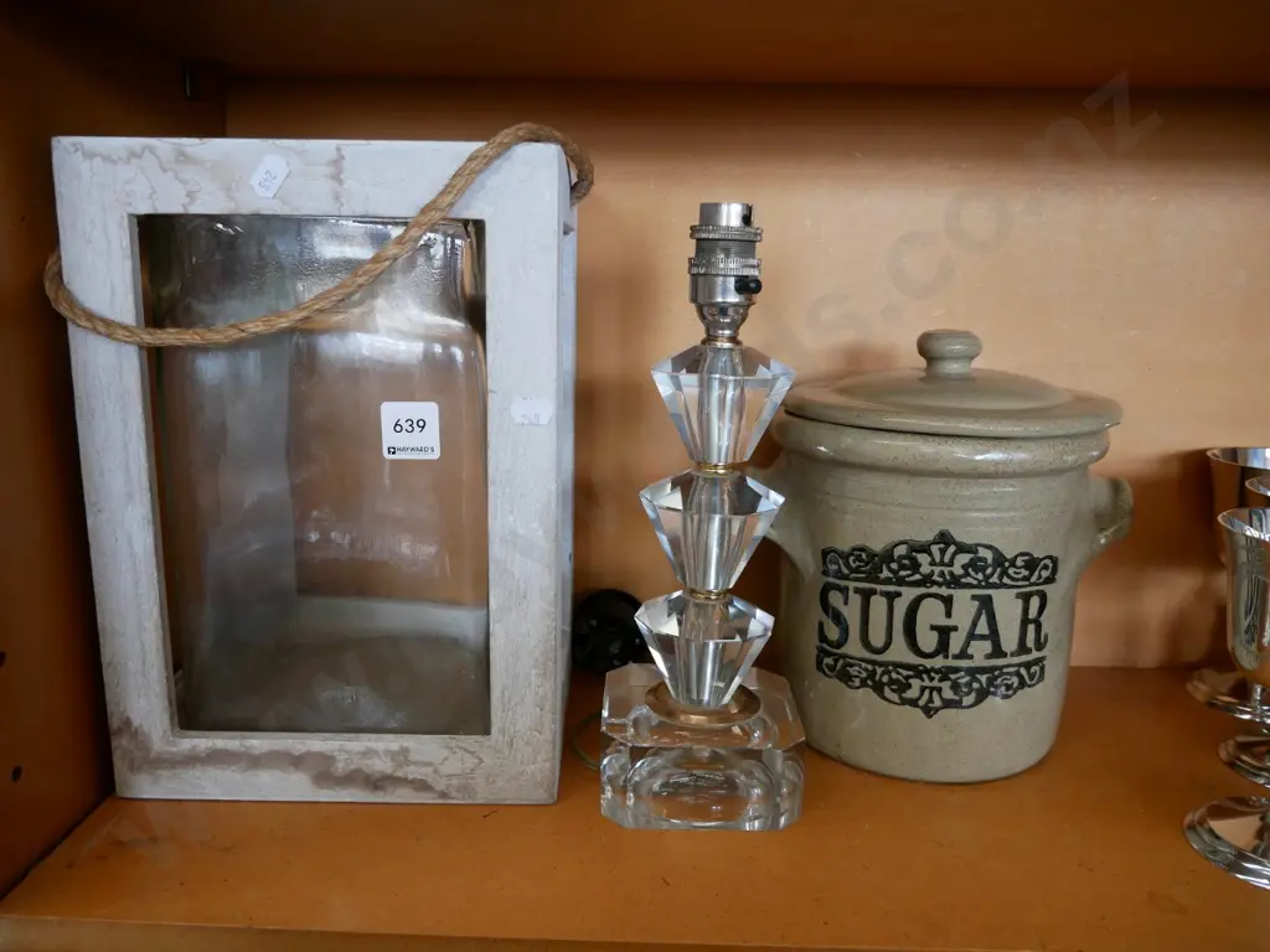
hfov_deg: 63.4
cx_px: 635
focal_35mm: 28
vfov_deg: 49.7
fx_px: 1027
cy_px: 476
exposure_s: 1/60
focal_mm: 14
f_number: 4
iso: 800
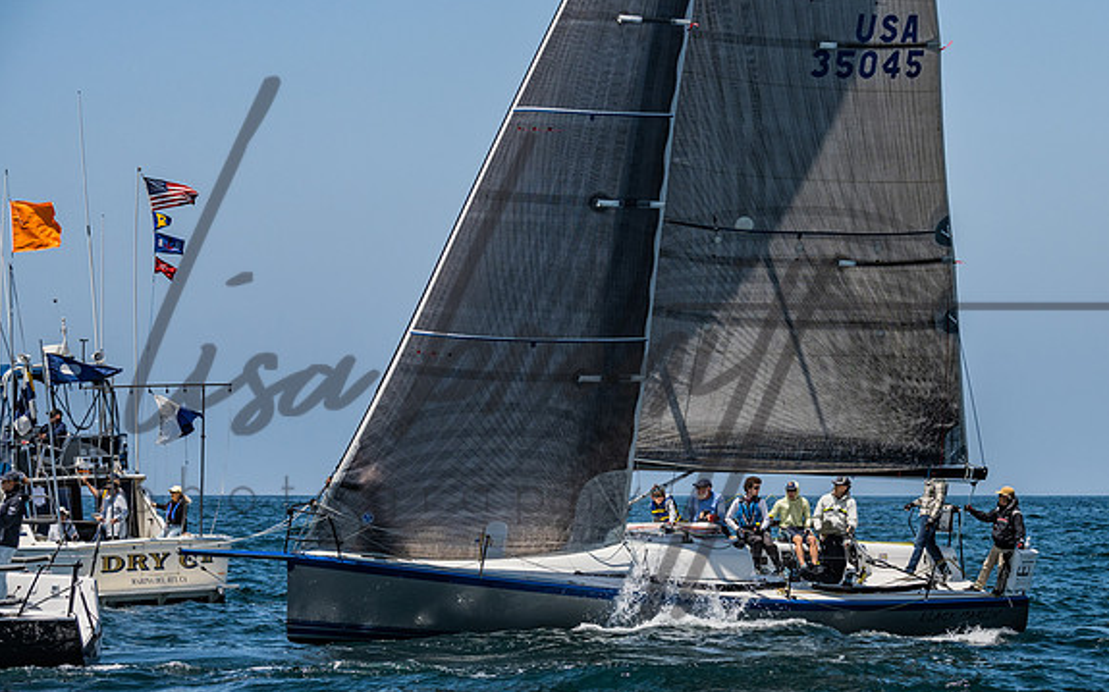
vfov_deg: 8.2
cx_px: 773
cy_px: 423
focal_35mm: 159
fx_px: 4804
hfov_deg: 13.1
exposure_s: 1/2000
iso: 250
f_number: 6.3
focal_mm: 110
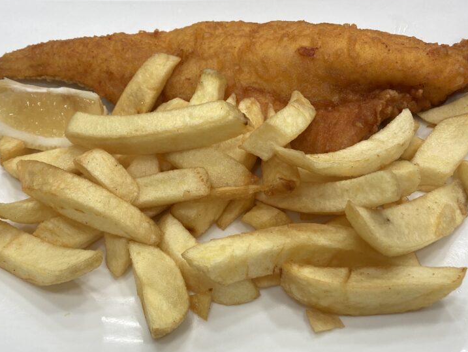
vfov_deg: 36.0
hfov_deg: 46.7
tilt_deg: -50.5
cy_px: 178
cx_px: 203
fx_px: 541
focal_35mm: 40
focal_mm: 3.99
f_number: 1.8
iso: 32
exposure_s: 1/100
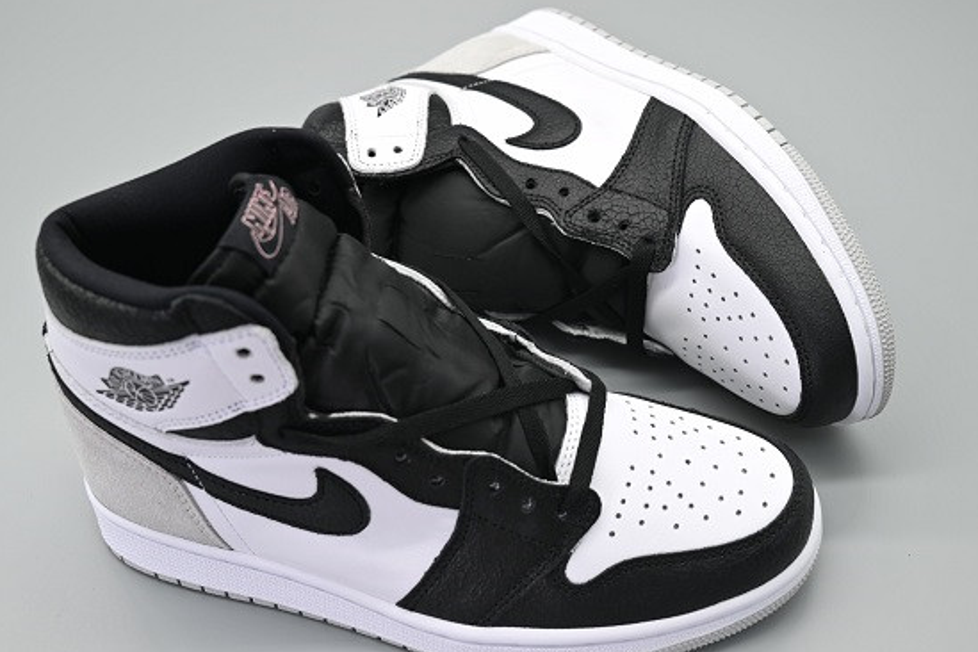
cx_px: 499
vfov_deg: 28.6
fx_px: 1277
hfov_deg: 41.9
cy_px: 331
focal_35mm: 47
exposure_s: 1/15
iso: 63
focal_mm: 43
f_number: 5.6
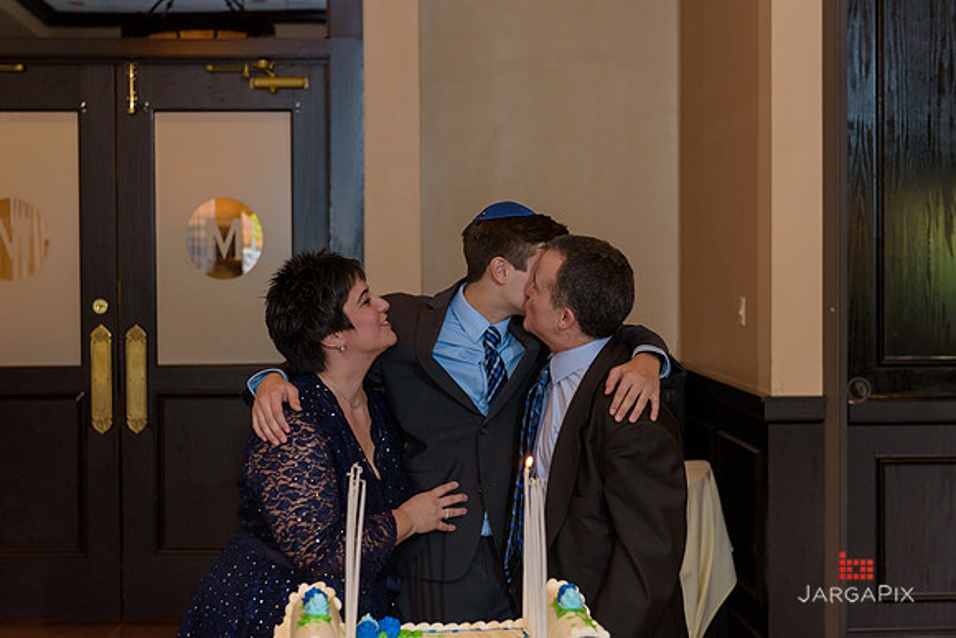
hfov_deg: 34.5
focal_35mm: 58
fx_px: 1541
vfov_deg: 23.4
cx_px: 478
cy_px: 319
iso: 1600
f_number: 3.2
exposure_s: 1/125
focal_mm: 58
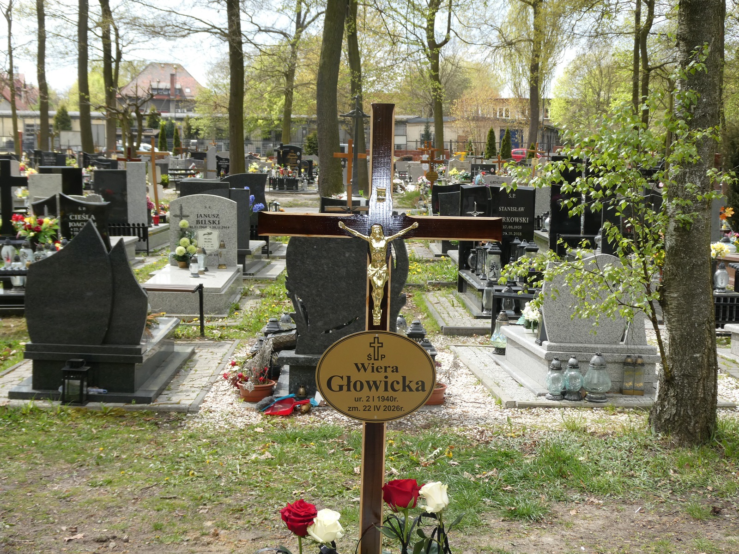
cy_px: 277
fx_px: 1153
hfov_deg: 35.5
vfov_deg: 27.0
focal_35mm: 54
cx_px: 370
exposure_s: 1/200
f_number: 4.1
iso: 80
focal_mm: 9.6
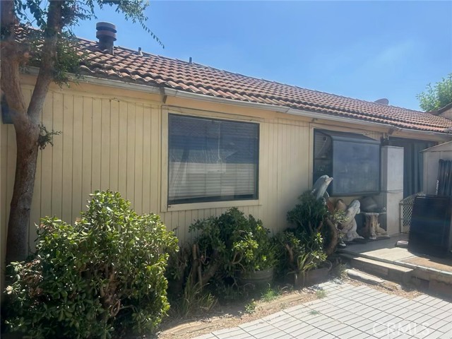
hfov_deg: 67.3
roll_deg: +0.3
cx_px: 226
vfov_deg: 53.1
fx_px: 339
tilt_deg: +0.9
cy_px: 170
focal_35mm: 26
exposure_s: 1/2915
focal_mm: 5.7
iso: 50
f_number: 1.5
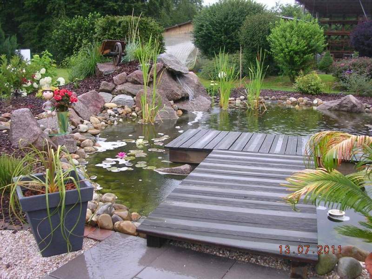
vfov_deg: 37.7
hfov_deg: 49.0
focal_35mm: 38
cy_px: 140
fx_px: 408
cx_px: 186
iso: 50
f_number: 2.8
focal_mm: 5.8
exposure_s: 1/73.8
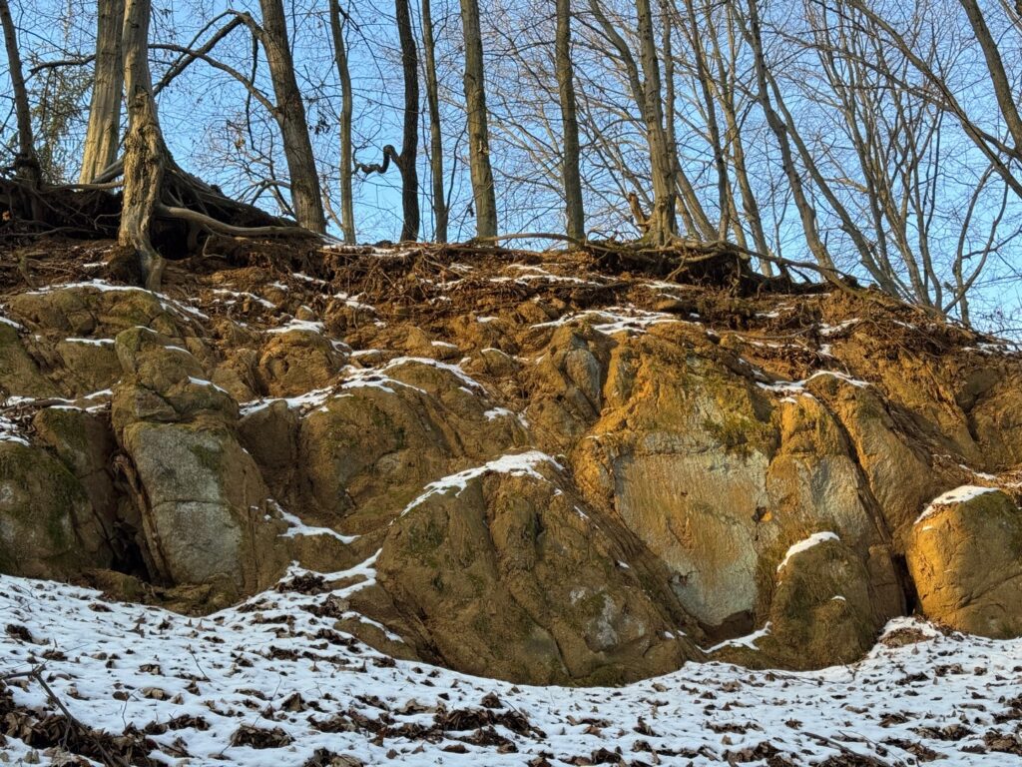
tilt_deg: +30.2
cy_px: 384
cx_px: 511
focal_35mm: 48
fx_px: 1417
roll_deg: +4.6
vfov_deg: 30.3
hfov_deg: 39.7
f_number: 1.78
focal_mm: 6.76
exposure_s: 1/390
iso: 64
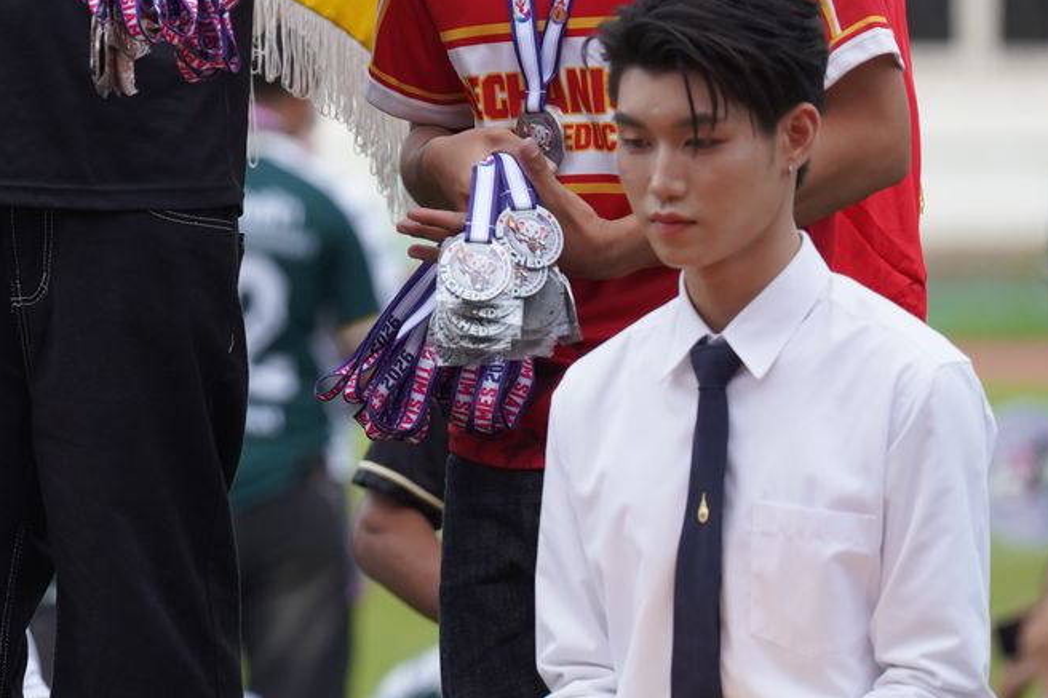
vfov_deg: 2.3
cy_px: 65
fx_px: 17228
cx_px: -269
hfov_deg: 3.5
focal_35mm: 592
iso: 800
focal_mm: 185
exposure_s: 1/1000
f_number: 2.8
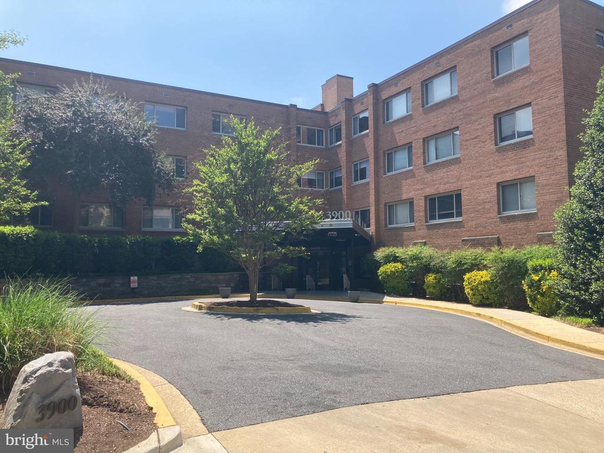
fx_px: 489
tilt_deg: +5.3
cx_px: 302
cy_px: 226
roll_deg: +0.4
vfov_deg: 49.7
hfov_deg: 63.4
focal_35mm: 28
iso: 20
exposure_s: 1/1517
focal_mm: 3.99
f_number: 1.8
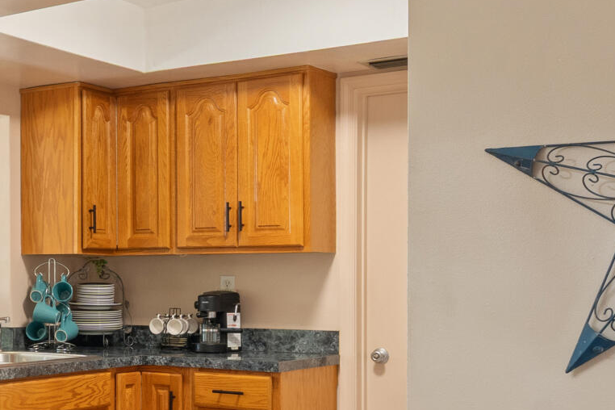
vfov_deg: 21.5
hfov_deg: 27.8
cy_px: 285
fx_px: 1076
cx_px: -132
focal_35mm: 63
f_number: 11
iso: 500
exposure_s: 1/2.5
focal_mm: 16
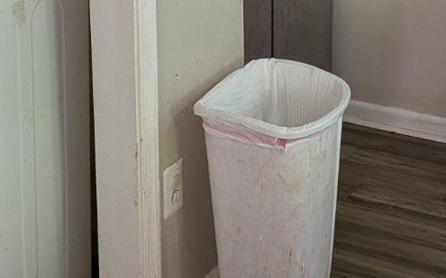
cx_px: 276
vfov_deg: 16.0
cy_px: -34
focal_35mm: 79
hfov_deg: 26.1
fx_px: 960
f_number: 1.7
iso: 1188
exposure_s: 1/120
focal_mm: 4.53
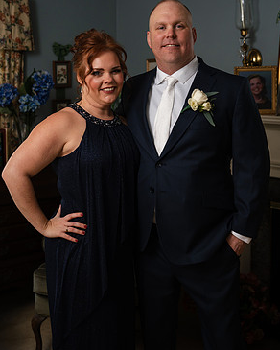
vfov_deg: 36.0
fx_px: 539
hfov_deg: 29.1
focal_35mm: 52
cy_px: 161
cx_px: 138
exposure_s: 1/200
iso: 500
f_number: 4
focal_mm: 45
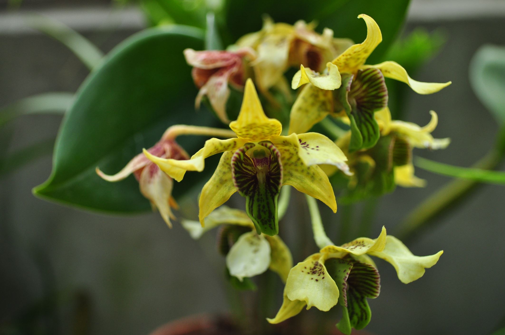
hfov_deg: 45.0
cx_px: 252
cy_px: 168
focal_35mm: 44
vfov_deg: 30.8
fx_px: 609
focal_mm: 29
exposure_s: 1/250
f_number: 5
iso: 400
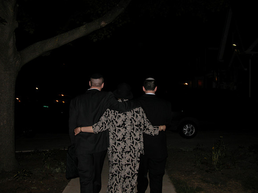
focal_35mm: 34
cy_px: 96
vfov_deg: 41.8
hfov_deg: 54.0
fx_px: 253
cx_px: 129
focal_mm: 8.9
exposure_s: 1/60
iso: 100
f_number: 2.8
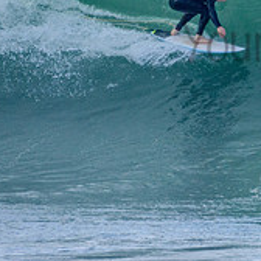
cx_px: 342
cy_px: 26
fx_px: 18809
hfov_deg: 0.8
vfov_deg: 0.8
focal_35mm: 2205
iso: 560
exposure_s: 1/2000
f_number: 5.6
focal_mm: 500
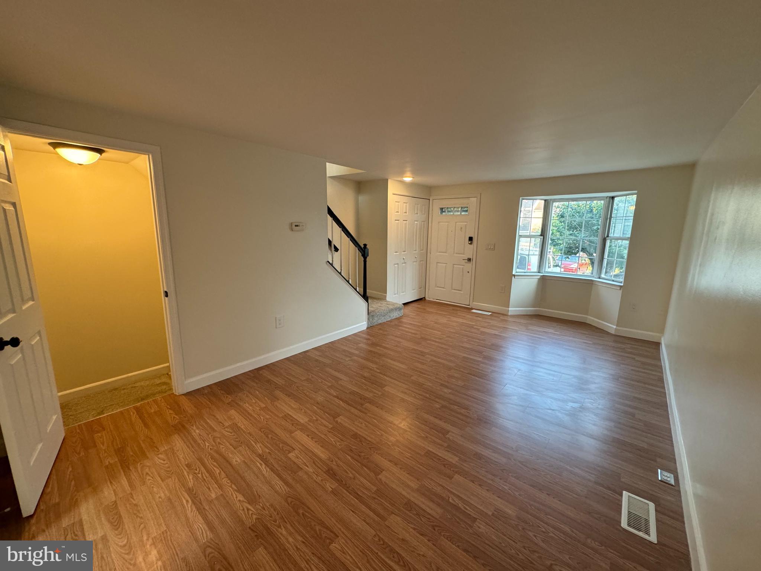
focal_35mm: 14
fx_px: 308
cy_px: 286
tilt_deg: -10.8
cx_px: 380
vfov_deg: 85.7
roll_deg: -0.8
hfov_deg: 102.1
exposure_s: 1/120
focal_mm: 2.22
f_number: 2.2
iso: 250
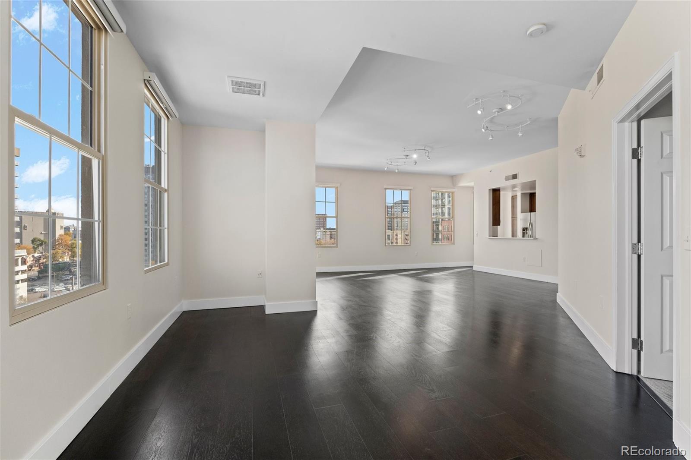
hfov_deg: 96.7
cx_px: 346
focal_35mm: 16
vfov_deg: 73.7
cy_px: 230
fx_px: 307
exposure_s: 1/60
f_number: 9
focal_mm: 16
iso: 640
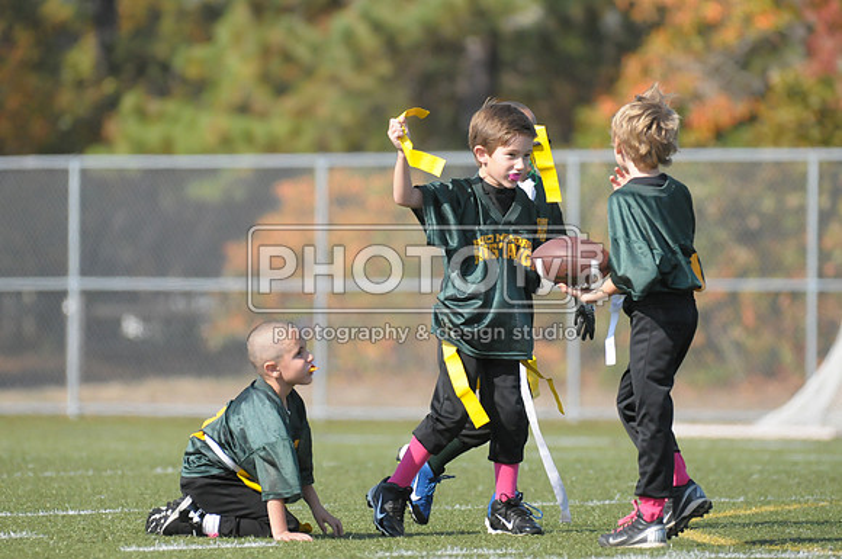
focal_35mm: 390
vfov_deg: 3.5
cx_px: 421
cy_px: 280
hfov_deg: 5.3
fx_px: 9109
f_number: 4
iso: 1600
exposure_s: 1/6400
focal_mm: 260
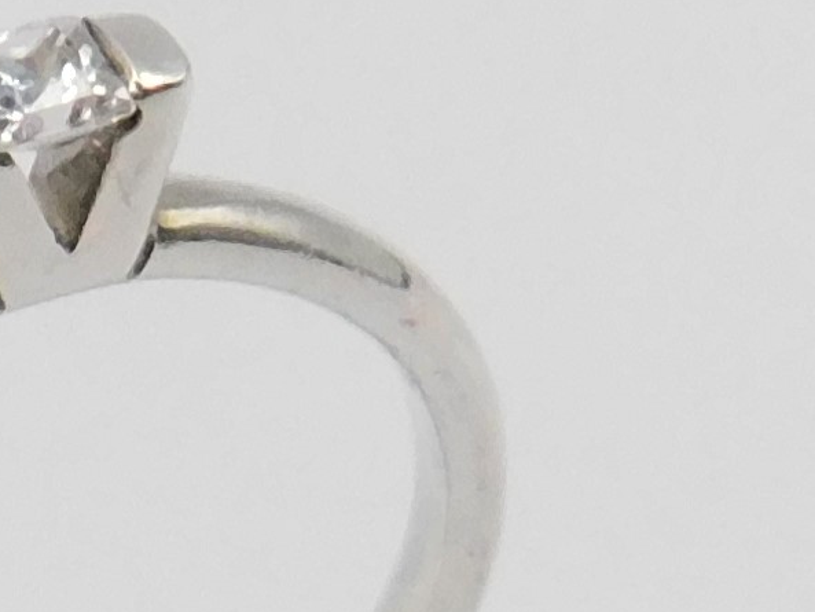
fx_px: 1743
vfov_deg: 19.6
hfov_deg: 25.3
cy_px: 536
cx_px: 38
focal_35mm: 74
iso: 400
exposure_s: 1/1250
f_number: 3
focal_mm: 4
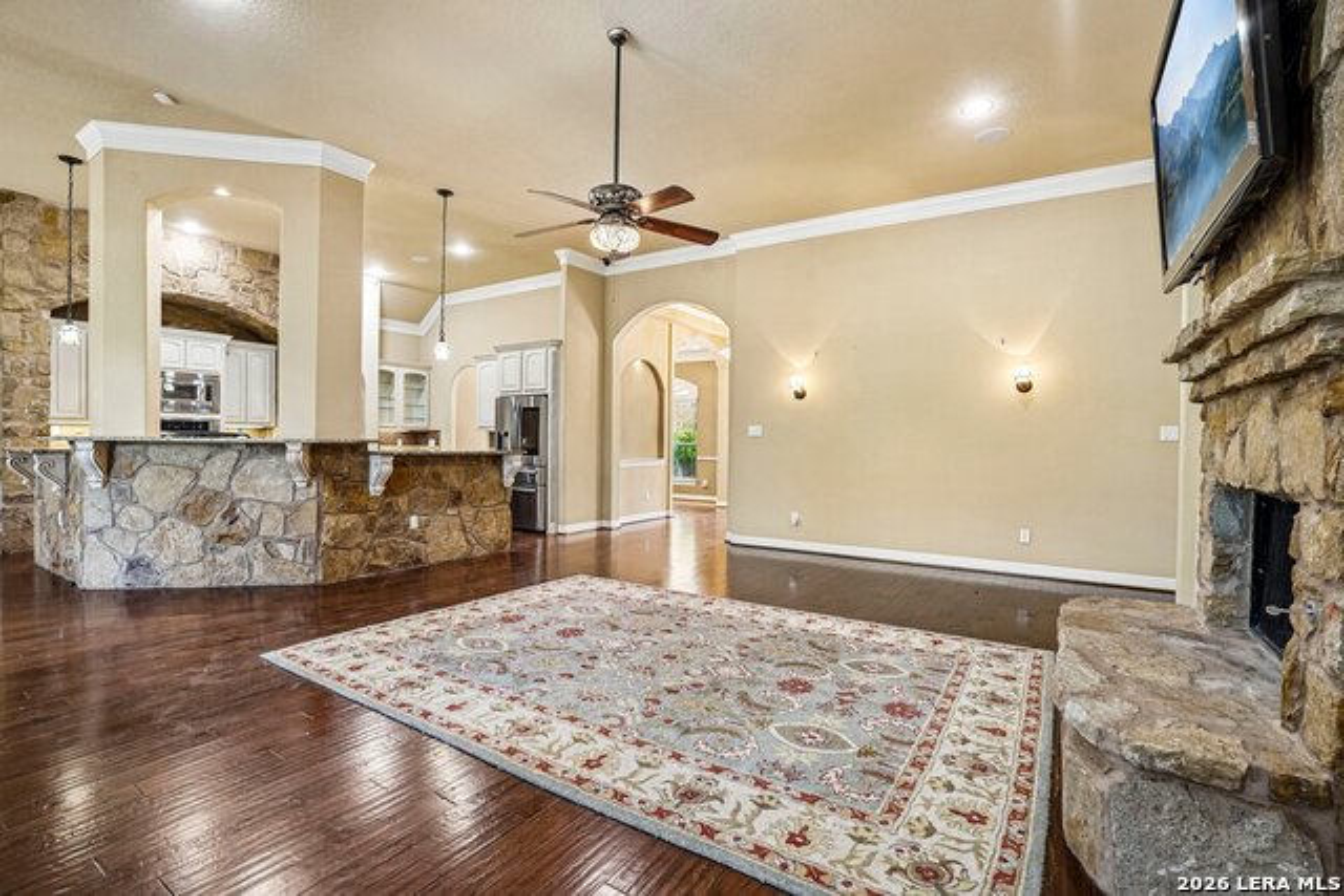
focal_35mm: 16
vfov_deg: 73.8
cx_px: 672
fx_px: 597
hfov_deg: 96.7
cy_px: 448
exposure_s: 1/8
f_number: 8
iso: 400
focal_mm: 16
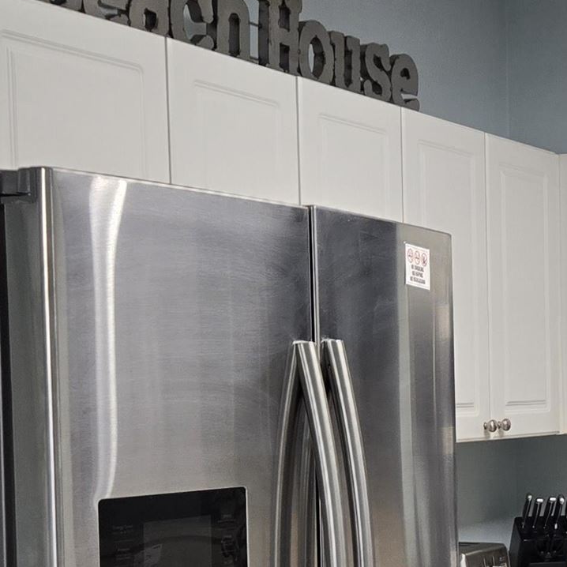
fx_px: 1612
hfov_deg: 18.6
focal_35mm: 87
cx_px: 727
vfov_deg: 19.8
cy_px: 430
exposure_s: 1/60
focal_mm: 5.4
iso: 100
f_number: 1.8
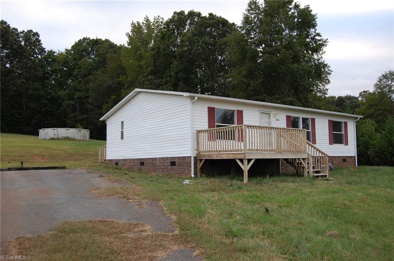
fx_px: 360
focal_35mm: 33
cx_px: 197
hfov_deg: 57.3
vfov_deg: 39.8
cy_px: 130
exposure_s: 1/125
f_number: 5.6
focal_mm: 22
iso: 320
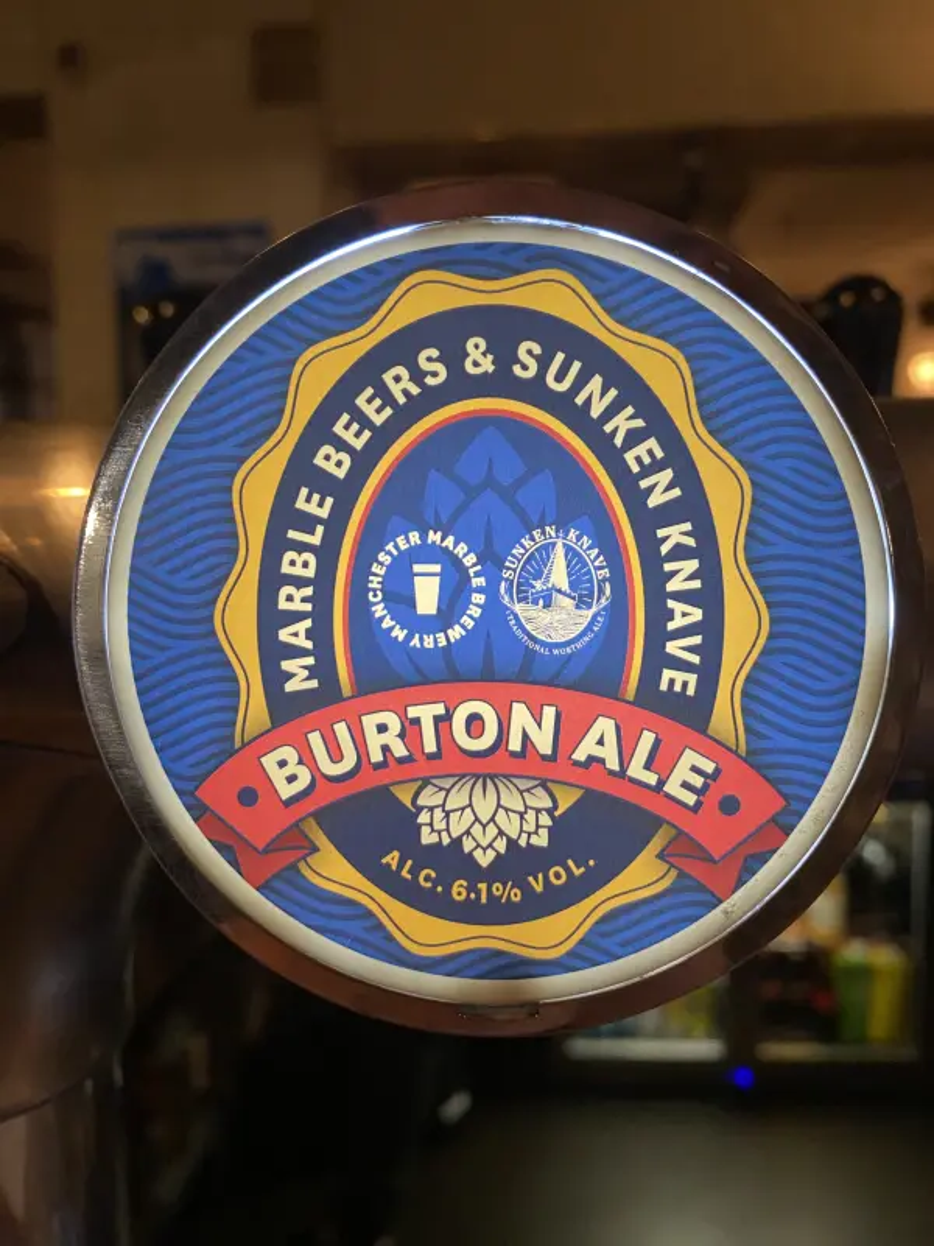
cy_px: 623
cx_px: 467
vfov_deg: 69.4
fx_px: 899
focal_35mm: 25
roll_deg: +1.0
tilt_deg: -4.6
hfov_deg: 54.9
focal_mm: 4.25
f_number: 1.8
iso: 320
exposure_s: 1/50
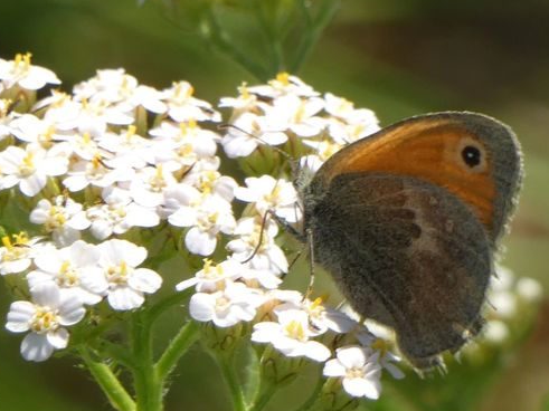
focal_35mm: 744
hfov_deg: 2.7
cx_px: 210
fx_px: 11797
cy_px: 241
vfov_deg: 2.0
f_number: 5.6
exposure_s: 1/125
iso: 80
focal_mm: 76.7
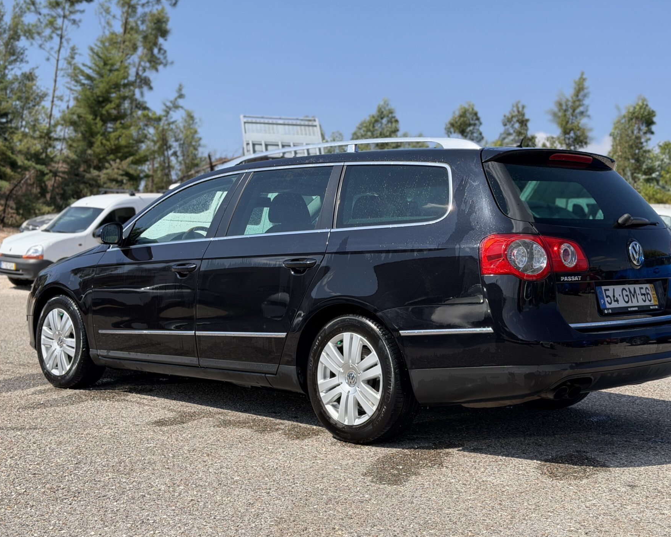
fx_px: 1013
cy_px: 267
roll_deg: -2.8
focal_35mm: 51
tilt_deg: +2.0
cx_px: 354
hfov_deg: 36.6
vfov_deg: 29.7
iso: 64
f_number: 1.78
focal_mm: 6.76
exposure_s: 1/3096
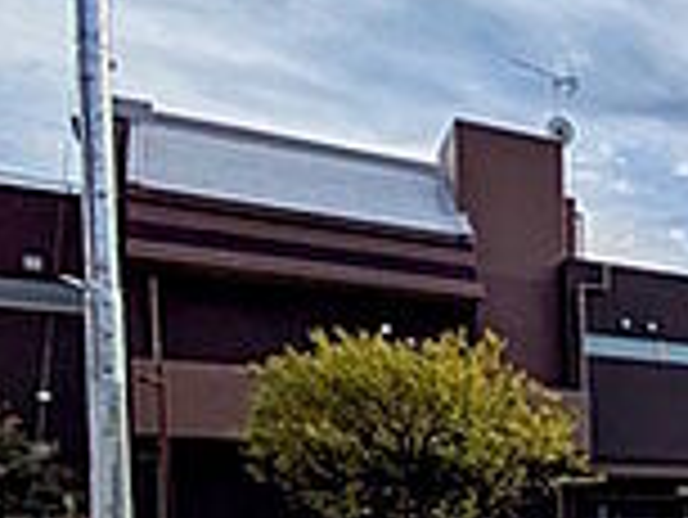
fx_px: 1094
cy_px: 559
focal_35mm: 55
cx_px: 1156
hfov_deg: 23.4
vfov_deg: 24.9
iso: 32
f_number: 2.2
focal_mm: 1.83
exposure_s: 1/2915
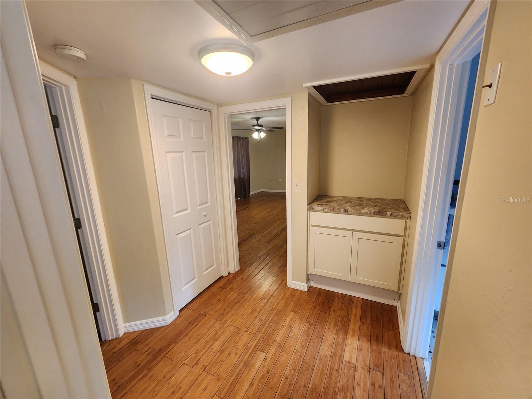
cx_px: 266
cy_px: 200
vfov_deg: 89.9
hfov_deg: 106.2
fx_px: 200
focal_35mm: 13
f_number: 2.2
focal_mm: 2.2
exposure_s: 1/60
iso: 200
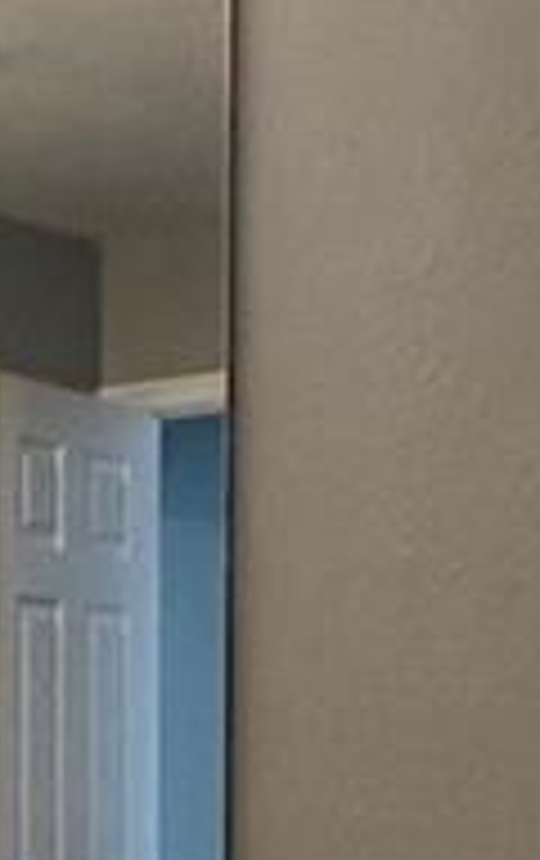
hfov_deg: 10.4
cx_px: -1035
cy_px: 743
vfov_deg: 21.9
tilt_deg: +0.5
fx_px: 2182
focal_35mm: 93
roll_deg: -0.7
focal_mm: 2.22
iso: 250
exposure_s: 1/60
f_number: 2.2
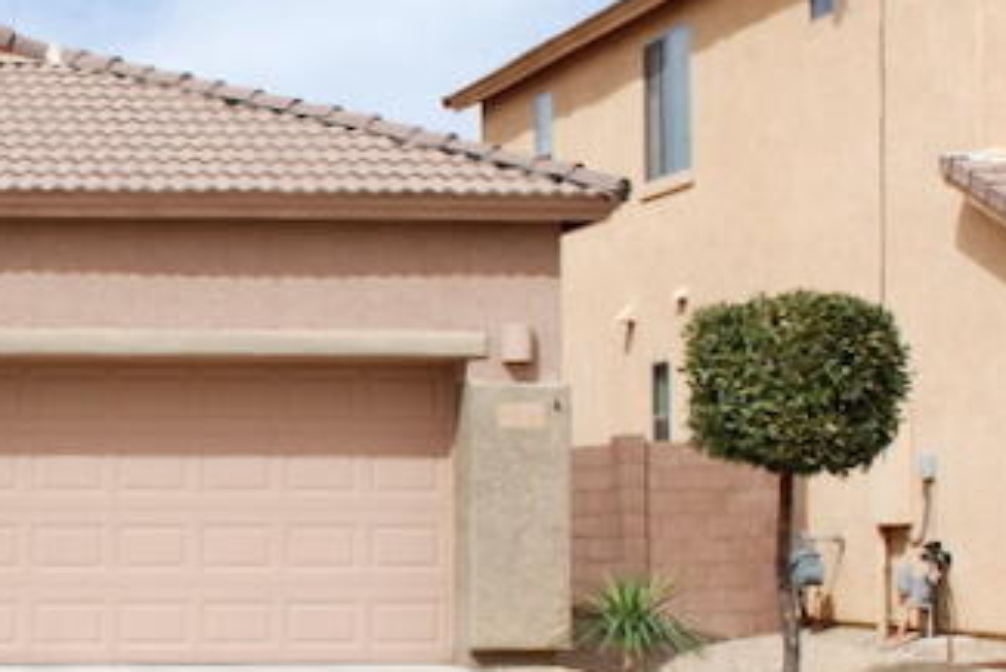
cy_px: 460
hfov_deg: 18.8
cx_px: -118
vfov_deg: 13.2
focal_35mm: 104
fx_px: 2907
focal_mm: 22
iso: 100
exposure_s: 1/320
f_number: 9
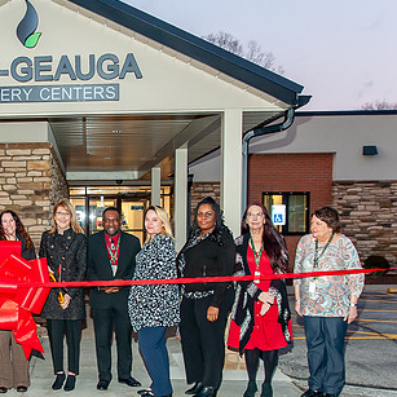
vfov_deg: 30.9
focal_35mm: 55
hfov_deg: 29.1
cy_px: 261
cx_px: 3
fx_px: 714
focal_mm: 26
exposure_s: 1/160
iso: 800
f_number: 2.8
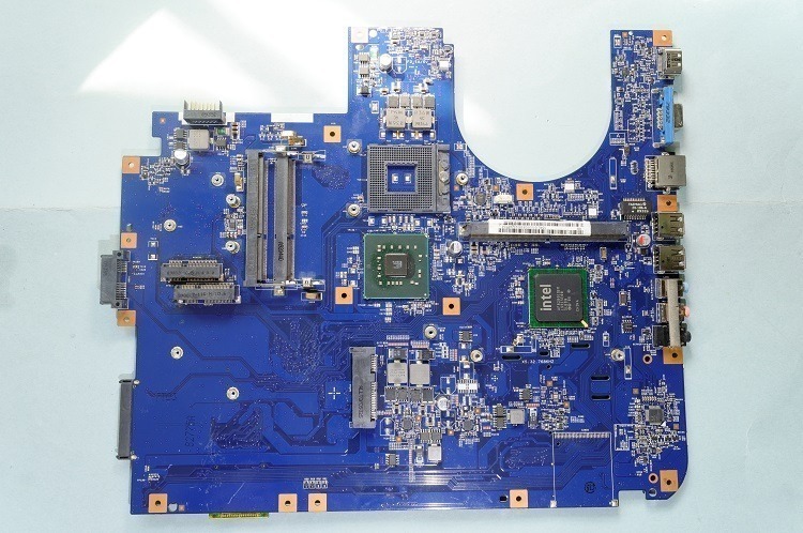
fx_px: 668
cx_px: 402
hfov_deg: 62.0
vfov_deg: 43.5
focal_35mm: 30
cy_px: 266
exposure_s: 1/4
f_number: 8
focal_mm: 20
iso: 100
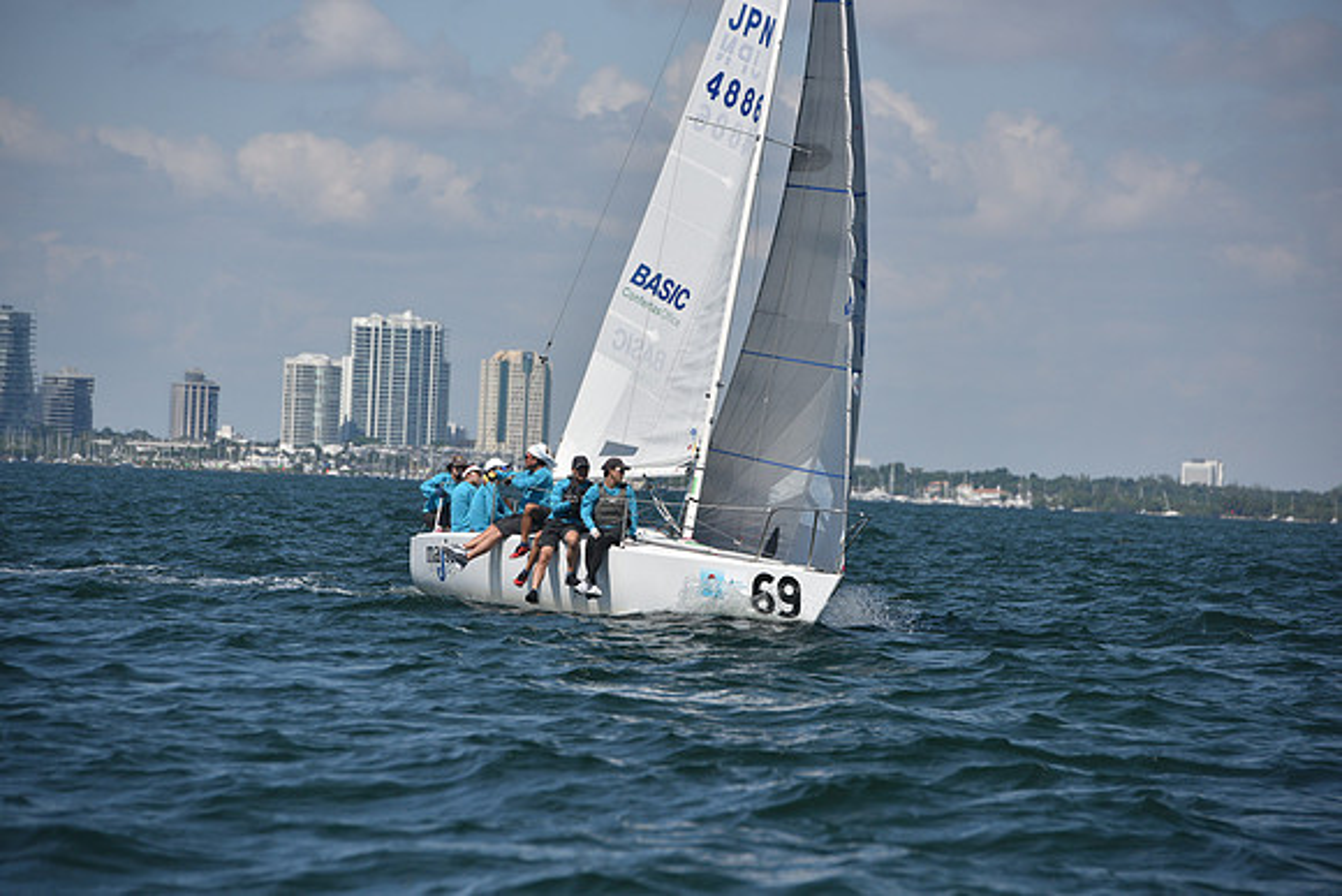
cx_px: 671
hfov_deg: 10.3
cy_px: 448
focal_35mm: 200
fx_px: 7457
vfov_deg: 6.9
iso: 250
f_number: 6.3
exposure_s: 1/1000
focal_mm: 200
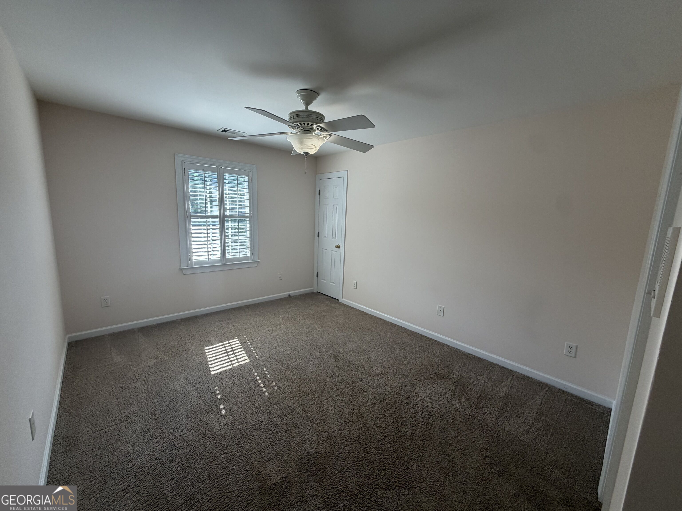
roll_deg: -1.9
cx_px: 341
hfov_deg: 102.1
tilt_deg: -8.5
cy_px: 256
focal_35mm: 14
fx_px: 276
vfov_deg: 85.7
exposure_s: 1/121
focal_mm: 2.22
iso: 100
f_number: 2.2
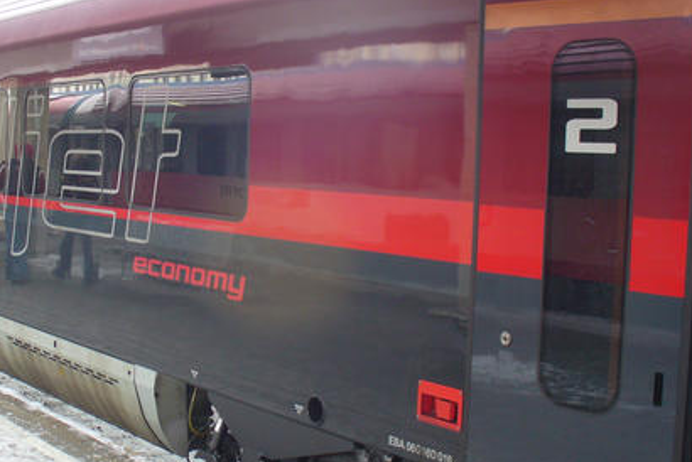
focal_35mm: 60
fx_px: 1154
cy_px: 226
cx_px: 257
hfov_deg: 33.2
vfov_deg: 22.7
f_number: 2.8
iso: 100
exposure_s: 1/30
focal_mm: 6.1
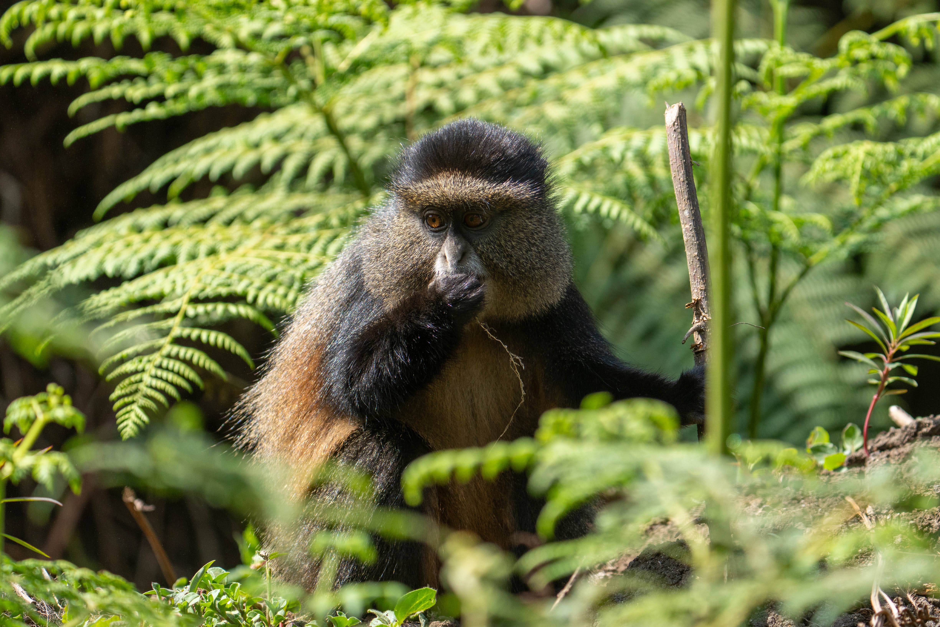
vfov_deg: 5.2
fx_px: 6945
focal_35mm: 266
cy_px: 214
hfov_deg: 7.7
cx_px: 521
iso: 640
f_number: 5.6
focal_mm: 202
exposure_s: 1/1000
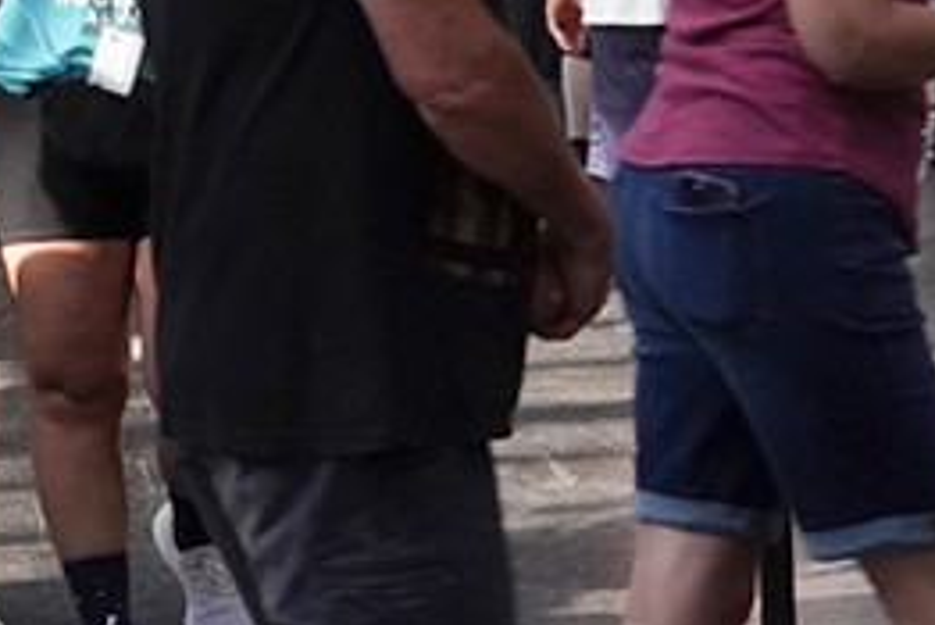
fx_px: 5561
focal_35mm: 214
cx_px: -478
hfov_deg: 9.3
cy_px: -743
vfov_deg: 6.2
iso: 1250
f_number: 13
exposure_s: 1/100
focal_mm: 28
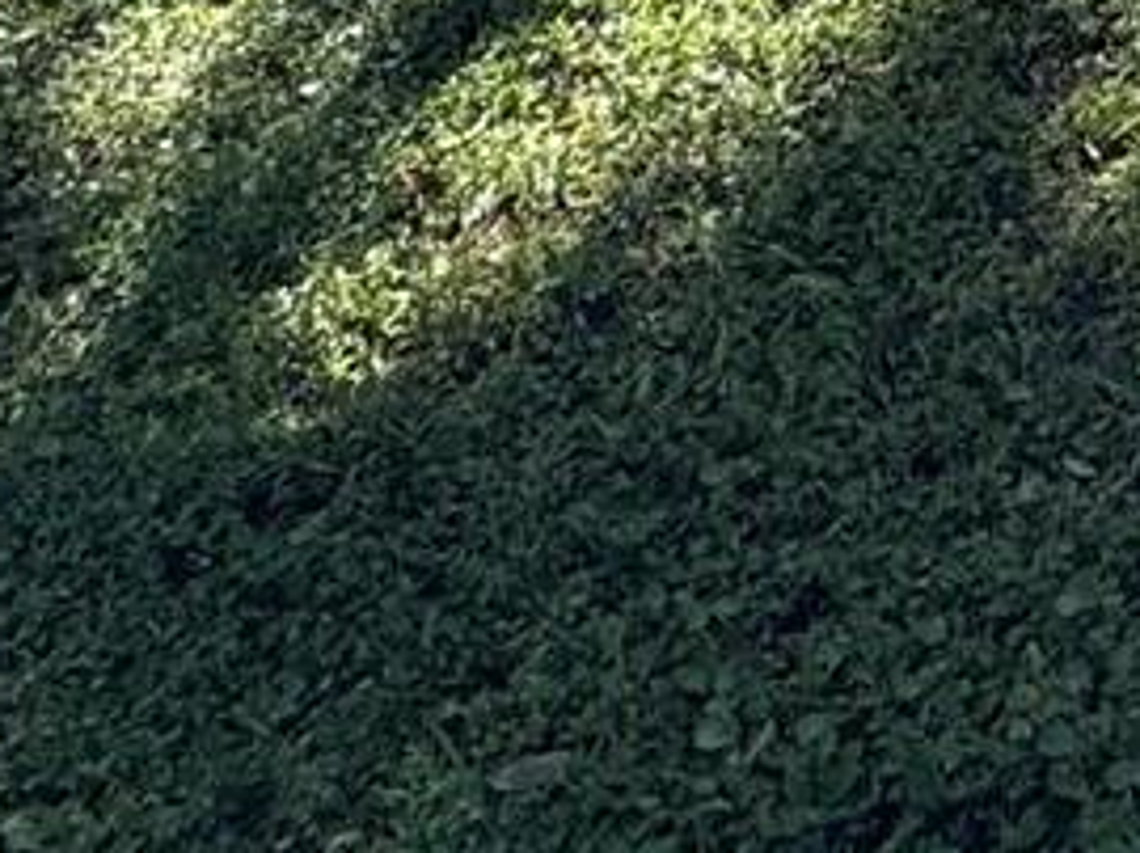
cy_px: -1647
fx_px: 2731
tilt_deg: -2.7
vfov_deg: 11.4
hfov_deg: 18.5
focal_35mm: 83
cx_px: 2039
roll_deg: -0.1
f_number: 2.2
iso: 50
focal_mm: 2.22
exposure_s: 1/664
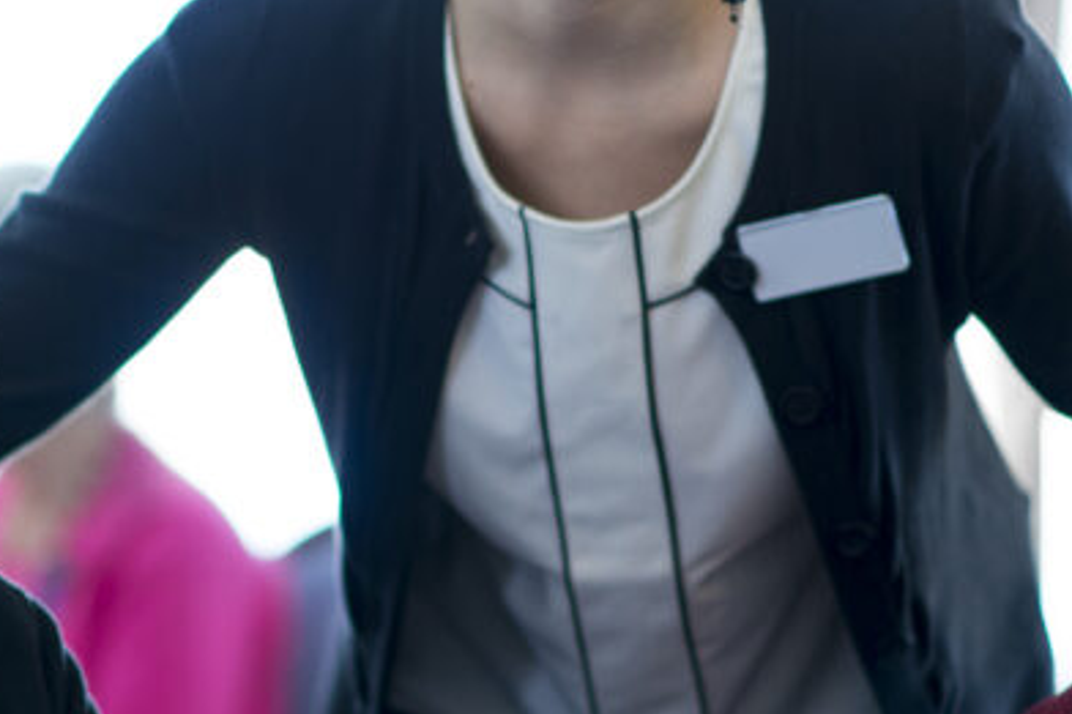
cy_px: 423
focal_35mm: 222
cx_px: 222
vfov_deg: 6.2
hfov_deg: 9.3
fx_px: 6608
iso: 160
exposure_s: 1/320
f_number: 1.6
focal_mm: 85
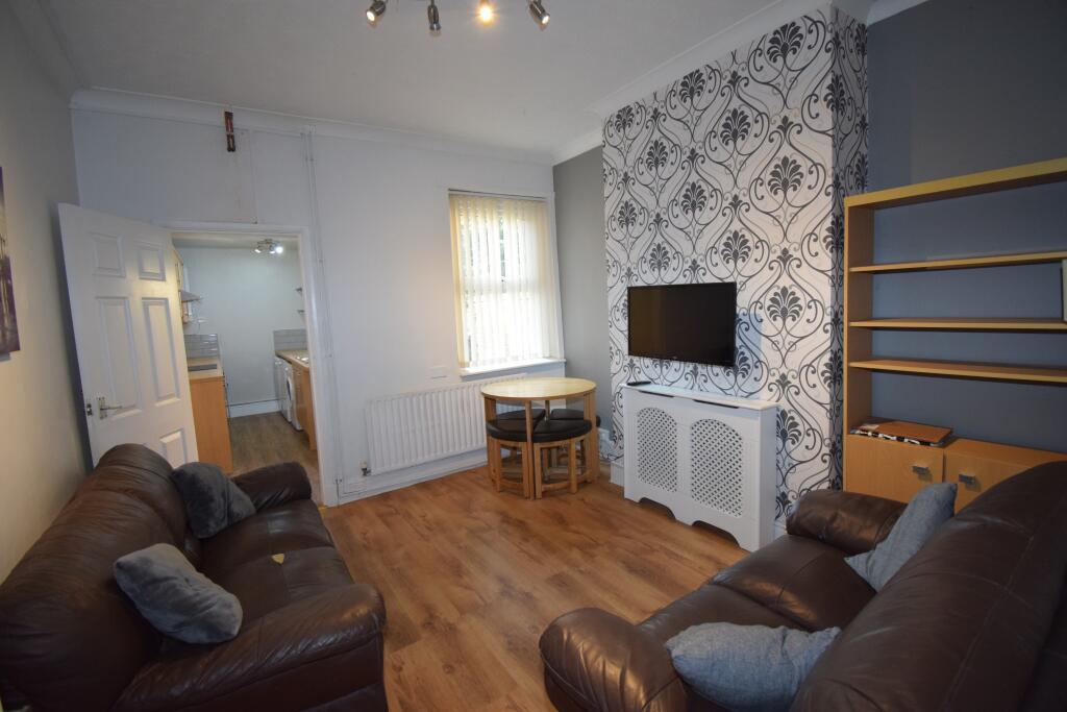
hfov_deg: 100.4
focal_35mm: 15
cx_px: 534
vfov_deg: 77.3
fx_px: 445
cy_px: 356
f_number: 4.5
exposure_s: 1/60
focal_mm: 10
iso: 1100
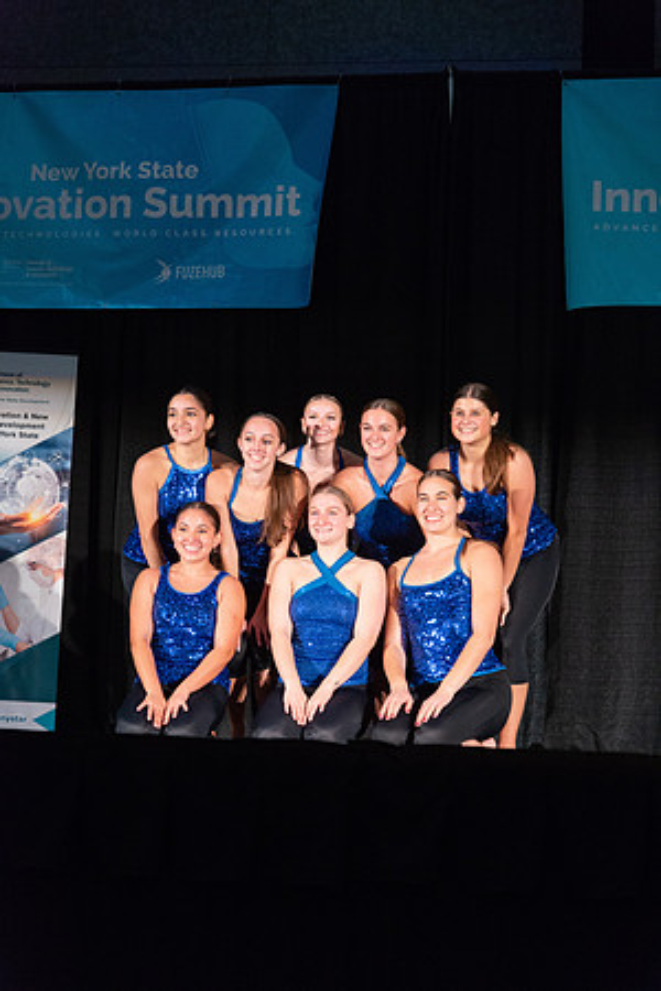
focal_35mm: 85
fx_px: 2341
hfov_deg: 16.1
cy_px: 496
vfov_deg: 23.9
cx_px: 330
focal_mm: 85
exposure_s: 1/250
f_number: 4.5
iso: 2500
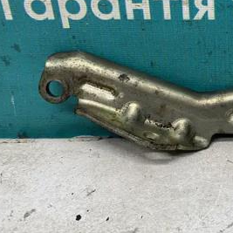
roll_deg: +0.4
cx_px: 240
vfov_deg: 30.5
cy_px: 52
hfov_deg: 28.9
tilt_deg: -24.1
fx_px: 419
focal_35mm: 55
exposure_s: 1/50
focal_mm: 4.25
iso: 64
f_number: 1.8
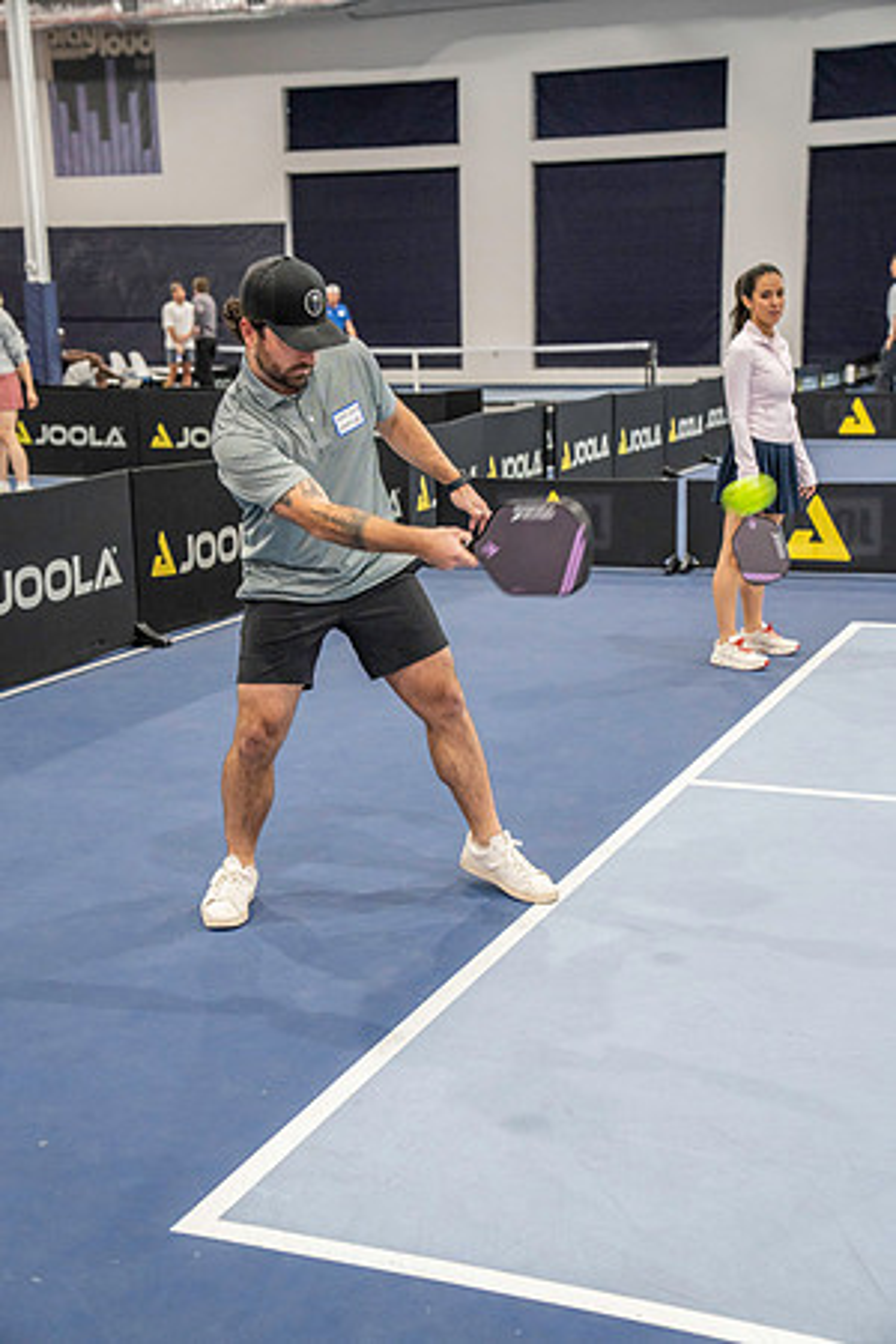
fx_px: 1904
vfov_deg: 38.9
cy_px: 672
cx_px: 448
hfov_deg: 26.5
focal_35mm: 51
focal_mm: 51
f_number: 4
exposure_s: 1/400
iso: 4000
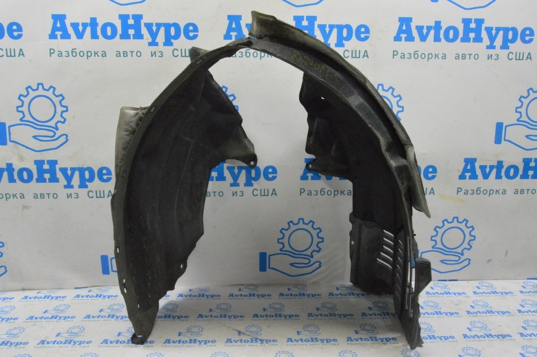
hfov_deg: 62.0
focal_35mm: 30
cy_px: 178
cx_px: 268
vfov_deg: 43.5
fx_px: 447
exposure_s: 1/20
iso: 6400
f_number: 20
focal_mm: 20
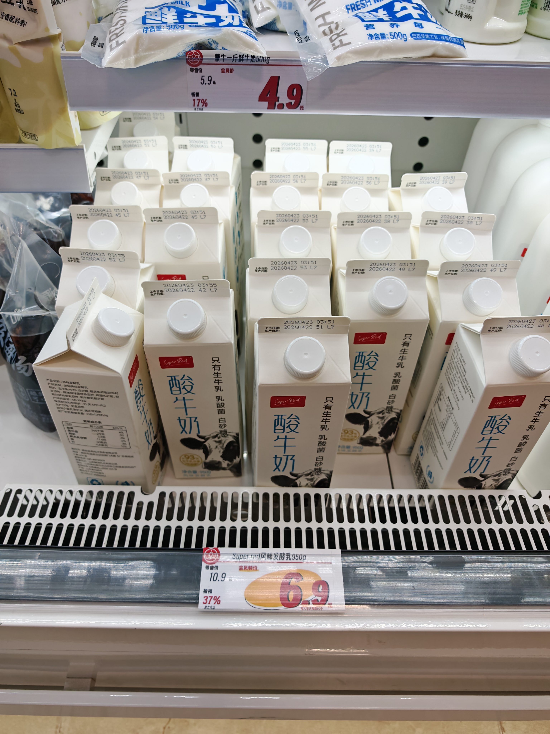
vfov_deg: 71.6
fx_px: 508
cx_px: 275
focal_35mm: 24
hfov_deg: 56.8
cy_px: 367
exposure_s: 1/1100
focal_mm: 6.83
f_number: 2
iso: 100
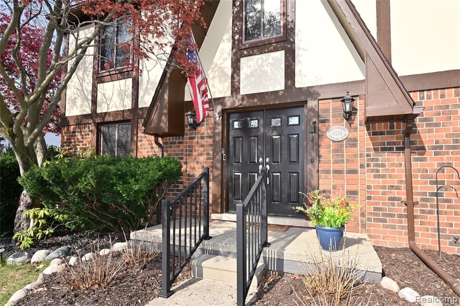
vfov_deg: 72.0
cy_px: 153
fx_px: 211
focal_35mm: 16
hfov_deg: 95.0
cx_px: 230
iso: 220
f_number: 11
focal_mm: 16.5
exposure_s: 1/200
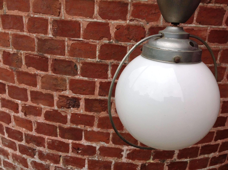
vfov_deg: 40.6
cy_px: 85
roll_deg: -2.2
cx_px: 114
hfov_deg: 52.7
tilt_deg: -19.5
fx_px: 230
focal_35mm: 35
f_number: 2.4
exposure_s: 1/188
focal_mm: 4.28
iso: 50
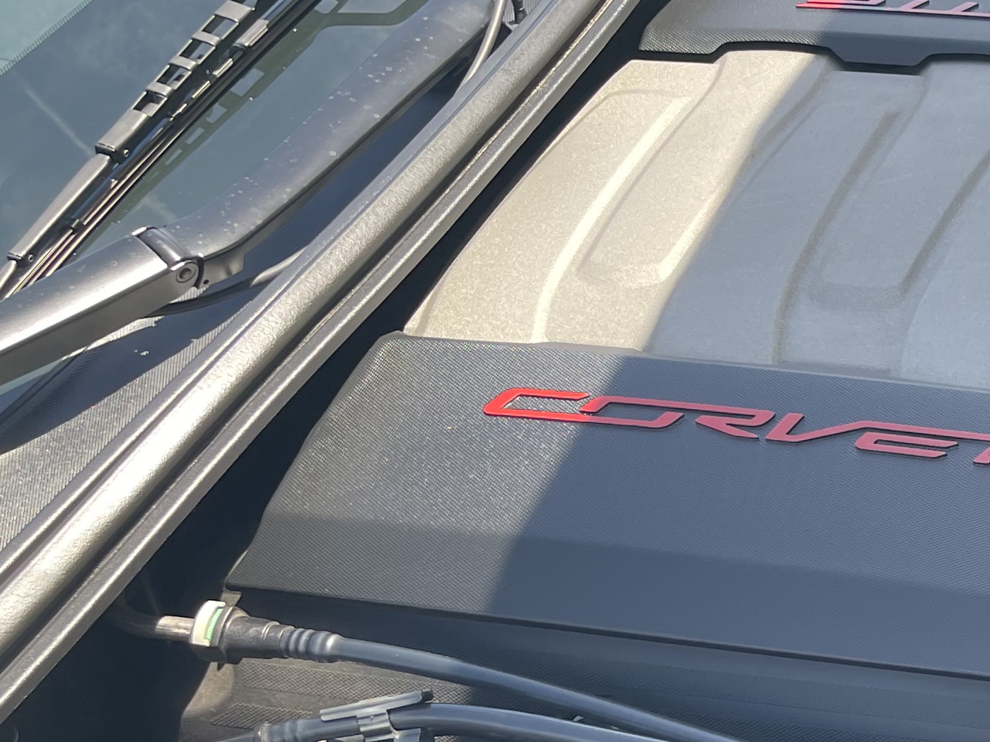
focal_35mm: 72
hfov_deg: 23.7
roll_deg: +7.3
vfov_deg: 20.2
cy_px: 610
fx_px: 2059
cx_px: 1305
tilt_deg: -43.1
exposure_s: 1/282
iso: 32
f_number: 1.6
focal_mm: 5.1
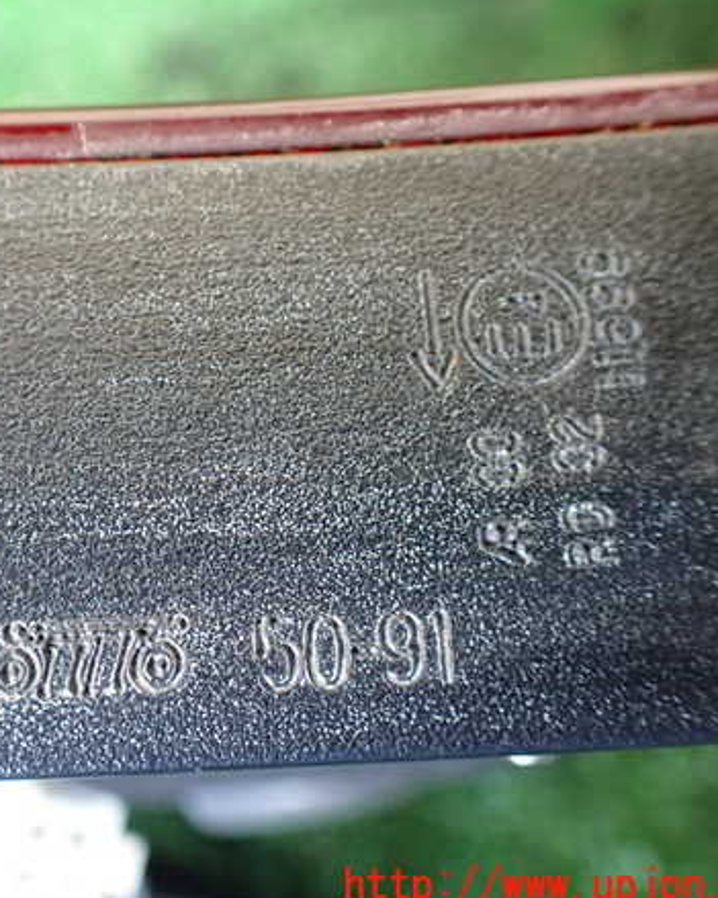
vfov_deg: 45.8
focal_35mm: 40
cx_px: 192
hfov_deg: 36.6
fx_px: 1063
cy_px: 452
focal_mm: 5.4
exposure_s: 1/50
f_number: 2.3
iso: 800
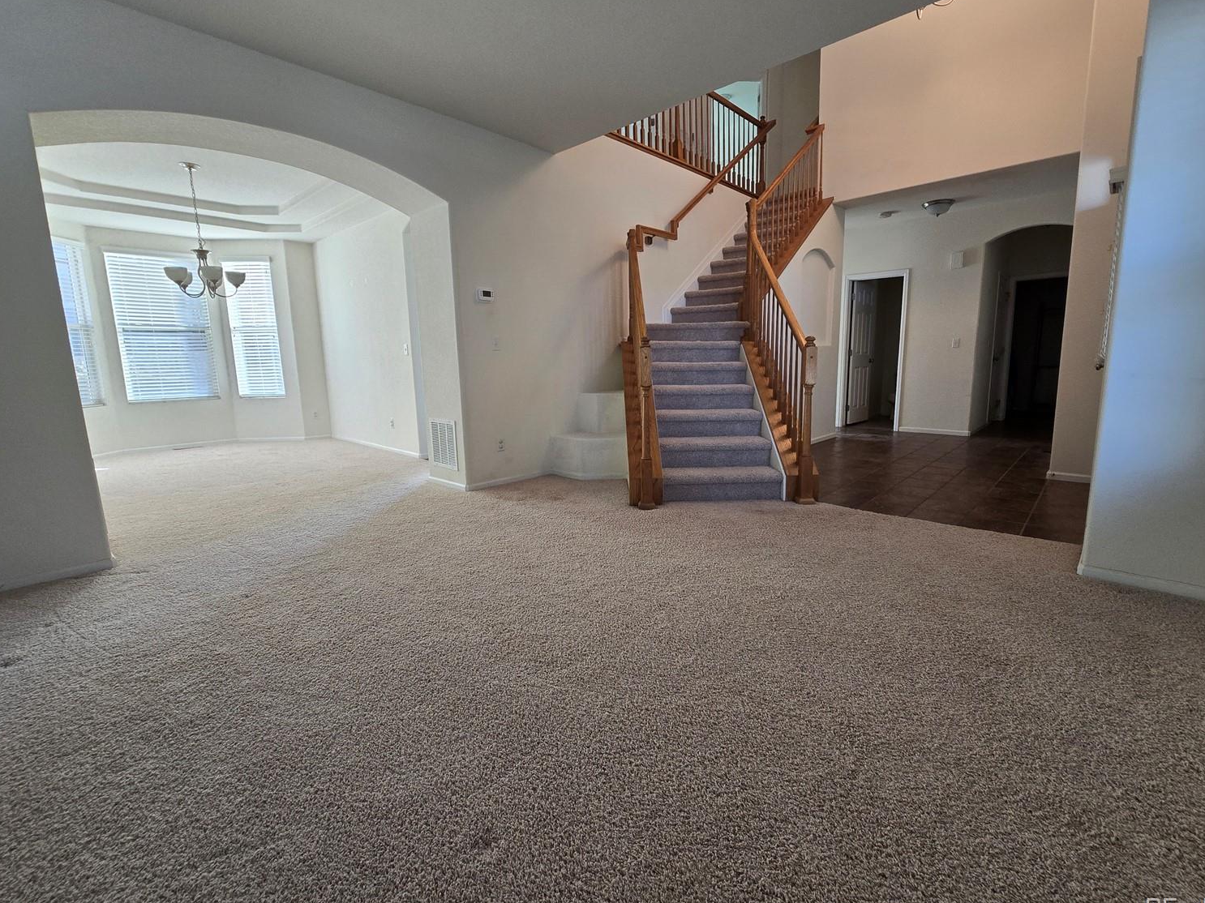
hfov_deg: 102.0
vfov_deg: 85.6
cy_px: 438
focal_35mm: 14
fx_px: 487
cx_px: 628
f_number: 2.2
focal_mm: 2.2
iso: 100
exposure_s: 1/60
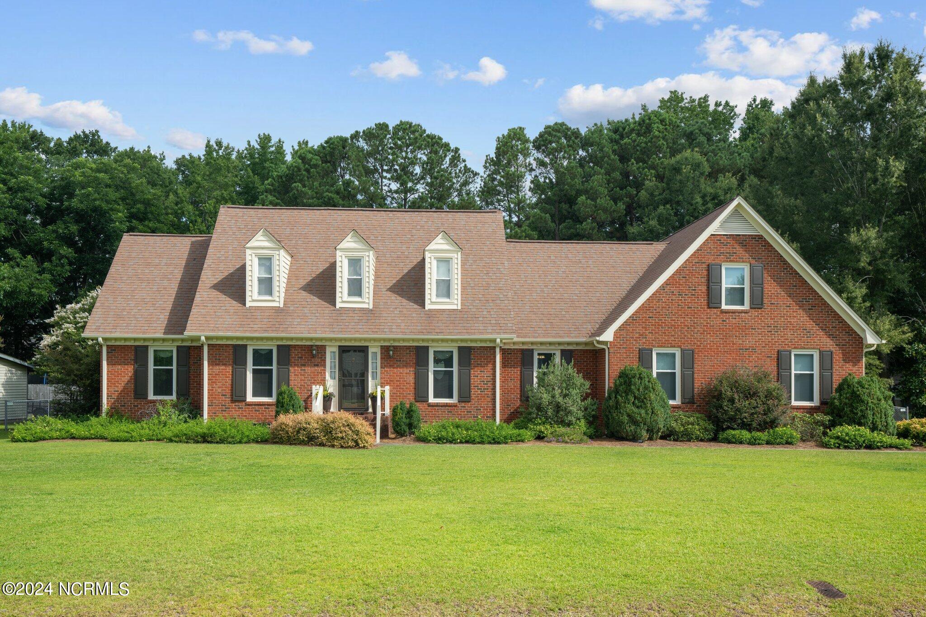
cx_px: 463
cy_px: 308
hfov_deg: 55.8
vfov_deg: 38.9
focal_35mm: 34
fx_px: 874
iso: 100
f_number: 8
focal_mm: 34
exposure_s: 1/160
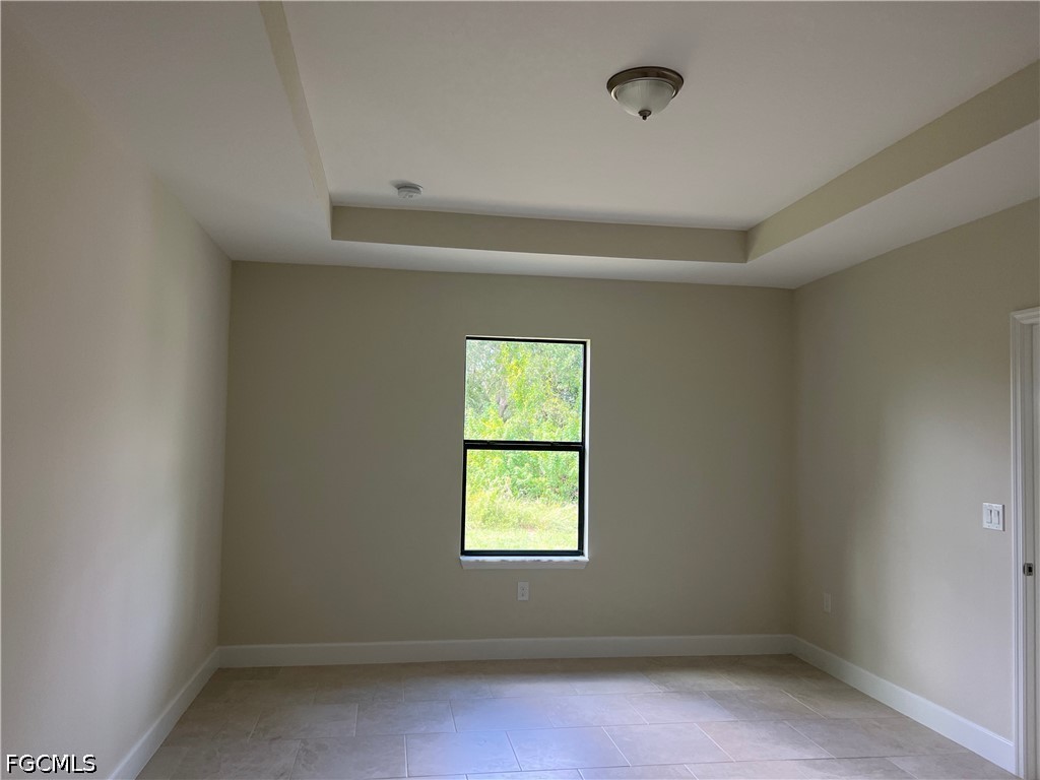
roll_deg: -1.2
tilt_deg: +2.3
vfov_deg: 53.1
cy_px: 390
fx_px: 781
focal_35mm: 26
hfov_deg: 67.3
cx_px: 520
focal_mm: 5.7
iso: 80
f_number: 1.5
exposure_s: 1/121
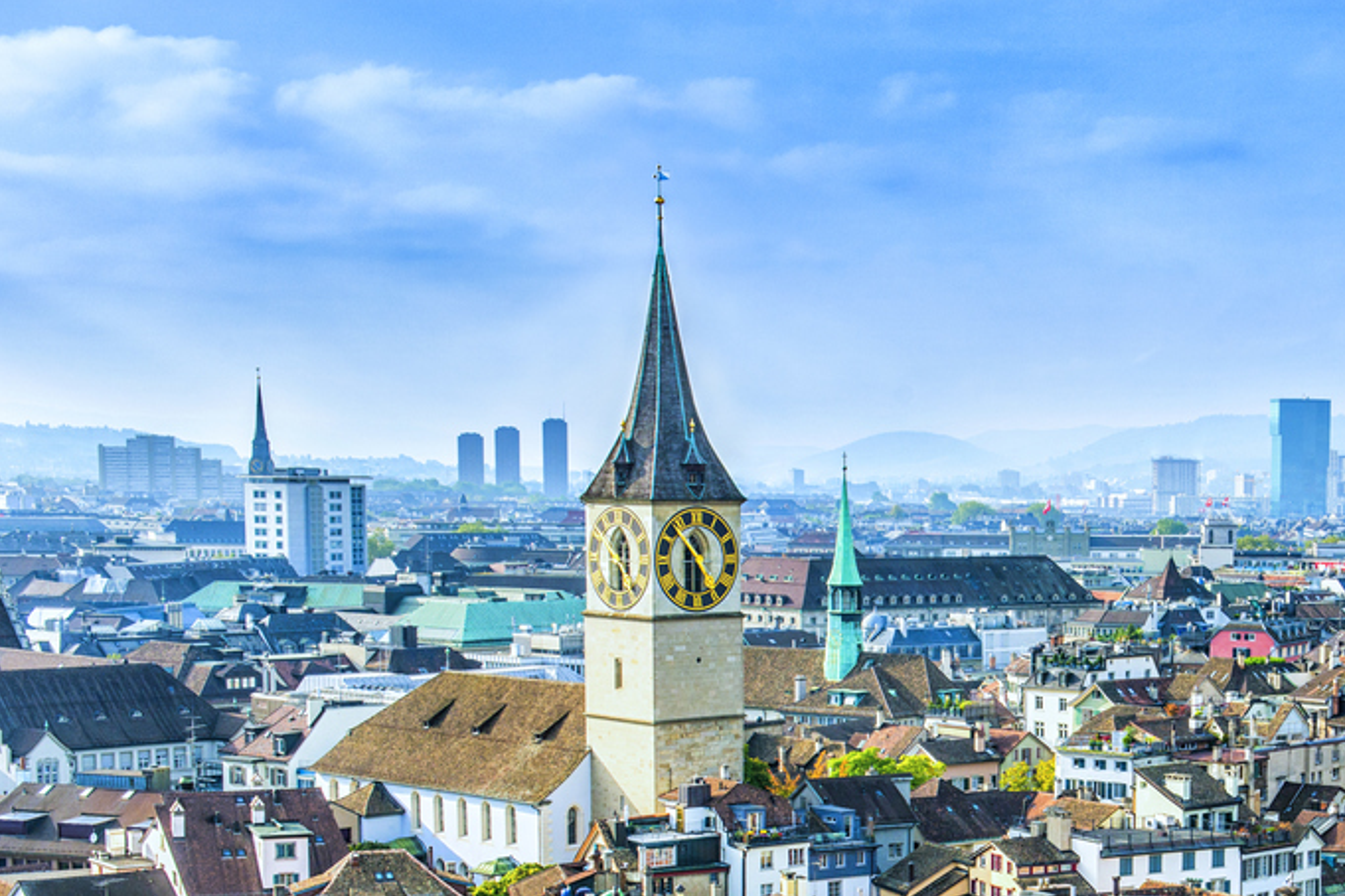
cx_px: 1080
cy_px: 806
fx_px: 2615
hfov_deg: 28.2
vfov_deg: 19.1
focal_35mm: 70
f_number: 8
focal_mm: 38
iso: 200
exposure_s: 1/320
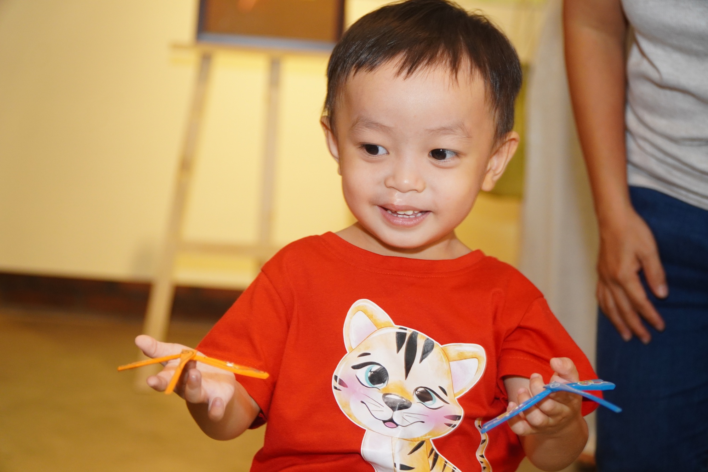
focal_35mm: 87
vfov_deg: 15.7
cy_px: 236
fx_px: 1711
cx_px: 354
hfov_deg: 23.4
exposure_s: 1/100
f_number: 4
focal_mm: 58
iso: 800
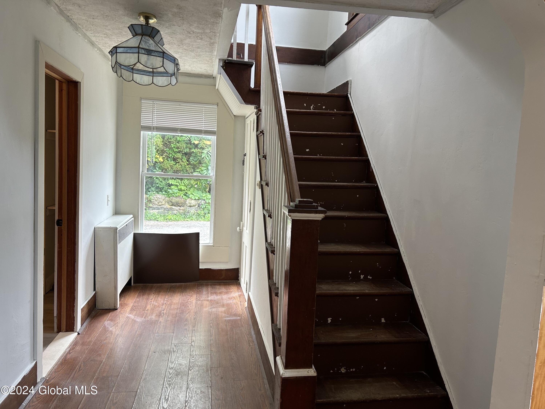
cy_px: 204
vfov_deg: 53.1
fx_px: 409
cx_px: 272
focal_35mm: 26
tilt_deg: -5.3
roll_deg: -2.6
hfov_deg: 67.3
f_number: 1.5
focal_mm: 5.7
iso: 80
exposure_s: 1/120
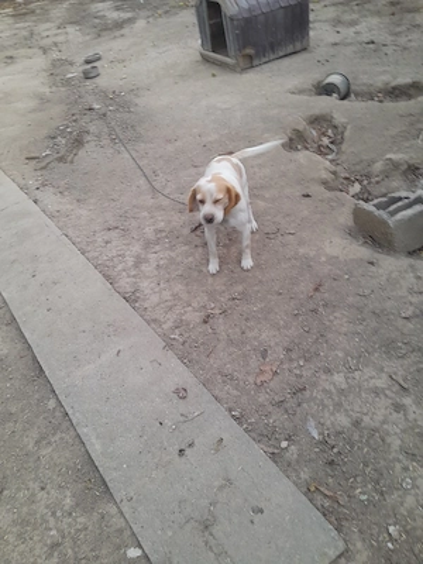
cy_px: 282
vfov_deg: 67.3
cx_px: 212
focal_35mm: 26
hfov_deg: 53.1
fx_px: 424
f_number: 1.8
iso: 200
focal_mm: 3.98
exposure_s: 1/50
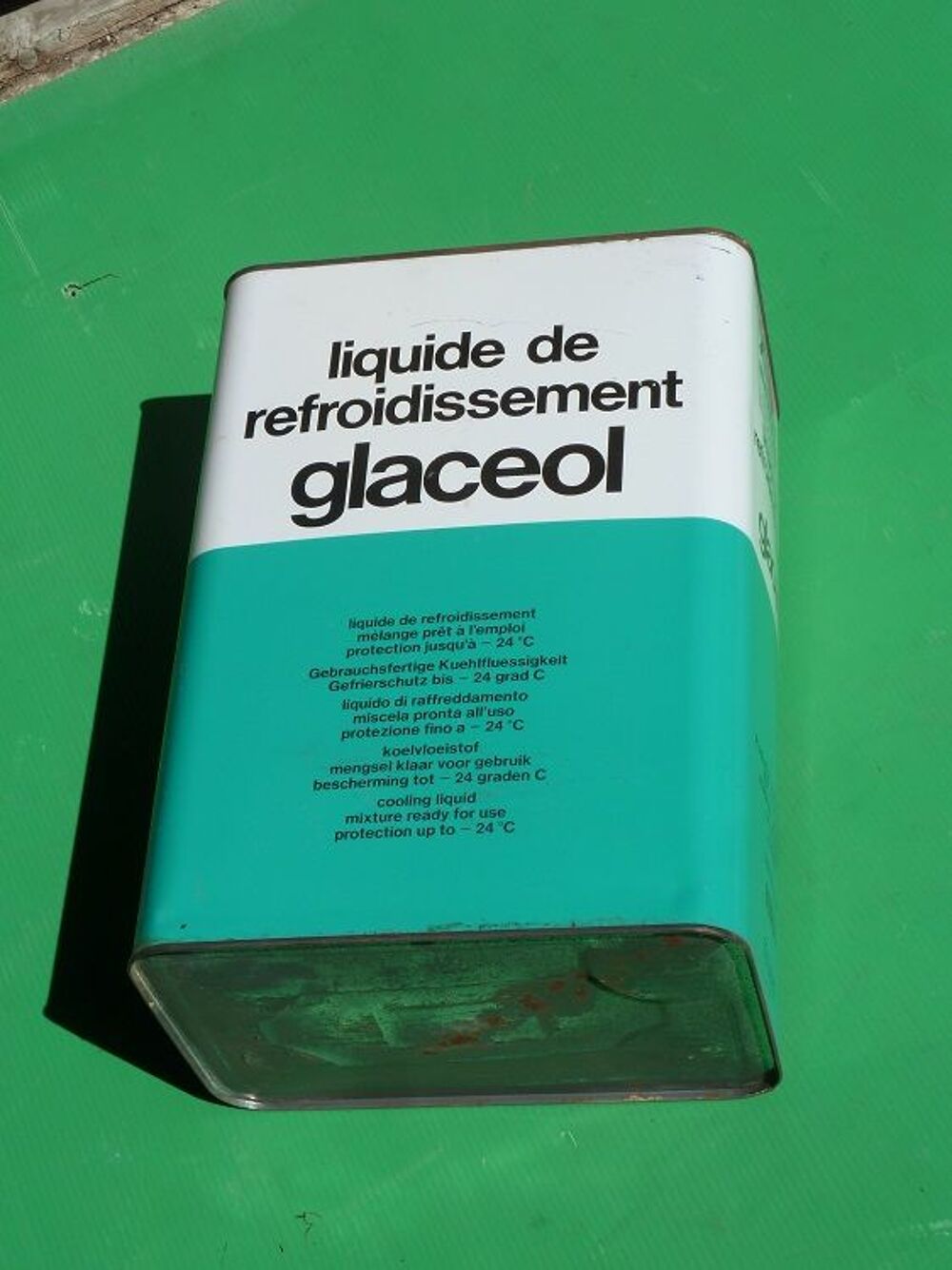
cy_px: 635
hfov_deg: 20.4
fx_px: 2642
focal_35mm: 72
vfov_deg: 27.0
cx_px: 476
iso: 80
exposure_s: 1/640
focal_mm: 11.9
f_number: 5.6
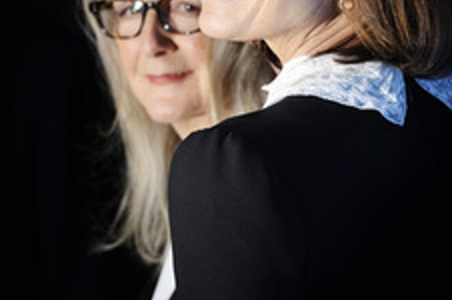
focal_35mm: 400
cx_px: 45
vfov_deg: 3.4
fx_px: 5015
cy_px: 50
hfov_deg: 5.2
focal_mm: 200
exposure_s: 1/320
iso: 200
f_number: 8
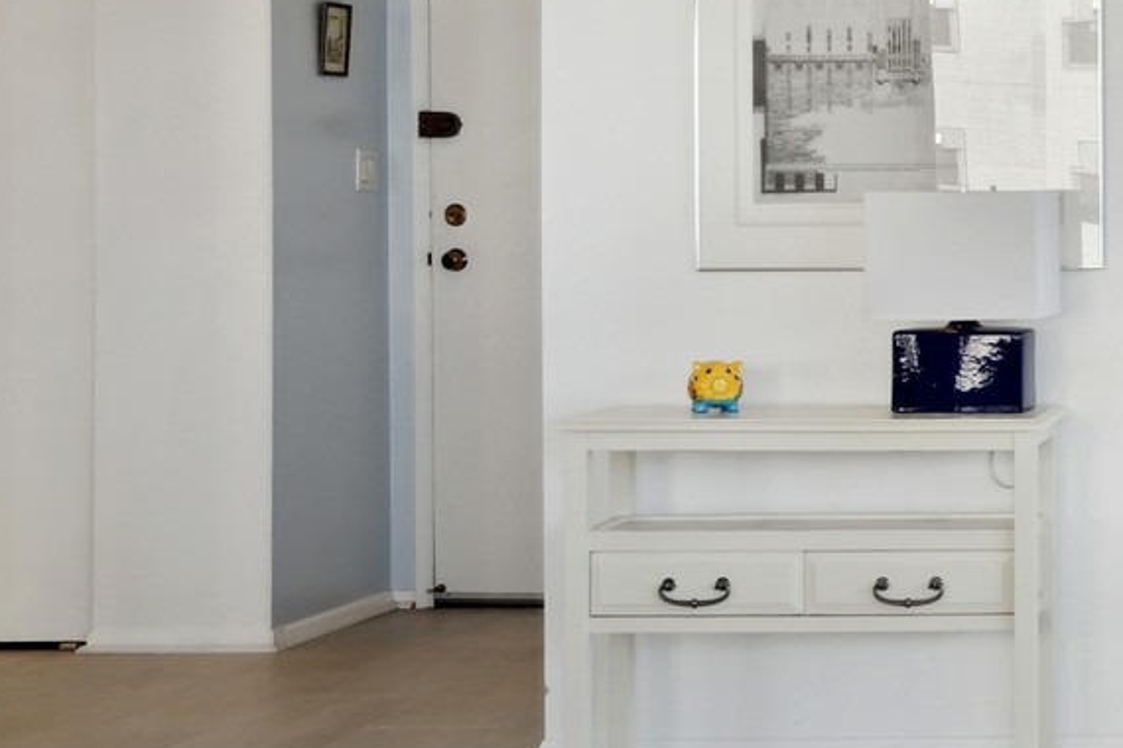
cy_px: 217
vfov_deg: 19.1
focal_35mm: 71
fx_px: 2215
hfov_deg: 24.4
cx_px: 1507
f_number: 7.1
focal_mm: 25
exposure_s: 1/100
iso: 320
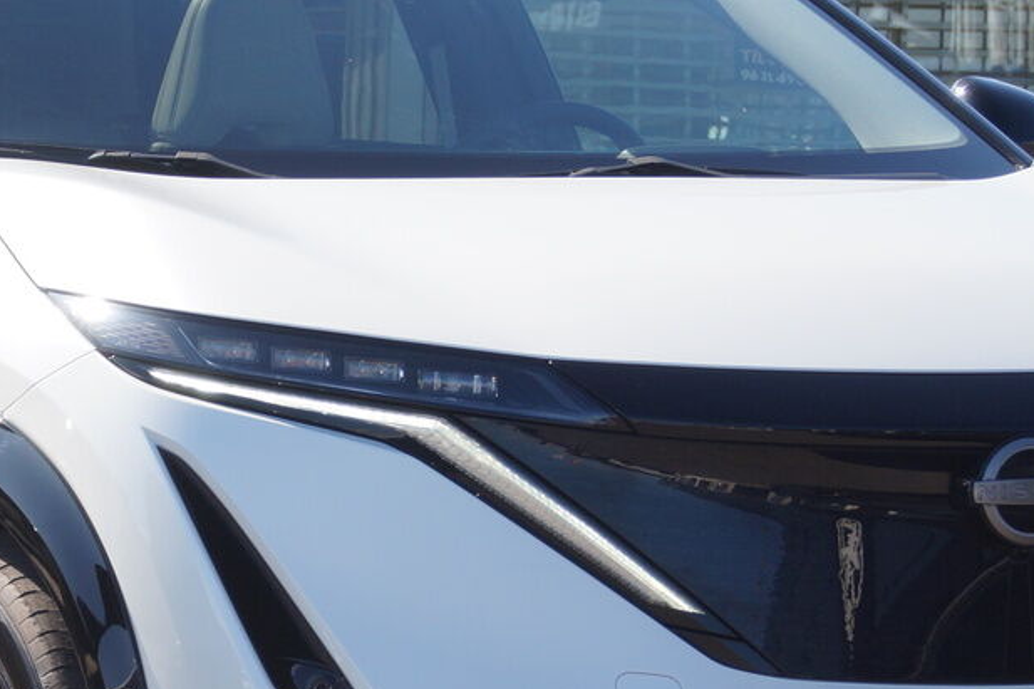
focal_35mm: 280
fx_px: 8040
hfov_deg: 7.3
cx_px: 198
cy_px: 481
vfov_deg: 4.9
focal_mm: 60
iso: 100
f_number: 7.1
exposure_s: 1/200
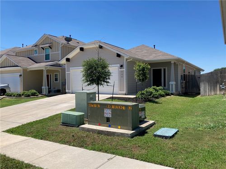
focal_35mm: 28
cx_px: 113
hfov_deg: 63.4
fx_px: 183
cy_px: 84
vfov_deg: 49.7
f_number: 1.8
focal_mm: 3.99
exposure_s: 1/2088
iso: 20
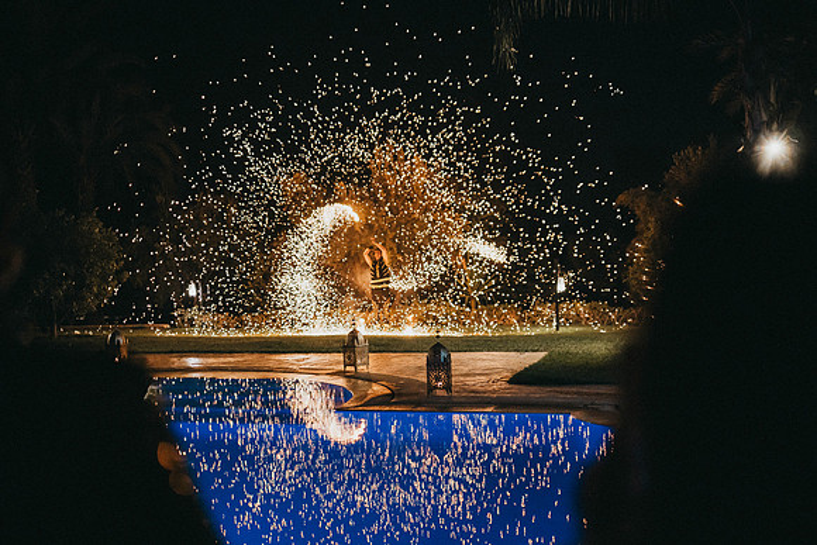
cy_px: 272
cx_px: 408
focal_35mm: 50
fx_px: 1135
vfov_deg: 27.0
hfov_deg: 39.6
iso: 400
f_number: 1.4
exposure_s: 1/400
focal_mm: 50
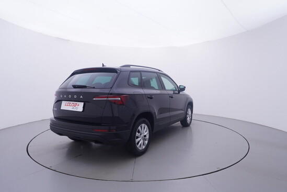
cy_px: 96
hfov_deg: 77.3
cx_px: 144
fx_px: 180
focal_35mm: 22
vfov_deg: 56.2
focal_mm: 15
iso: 200
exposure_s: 1/80
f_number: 5
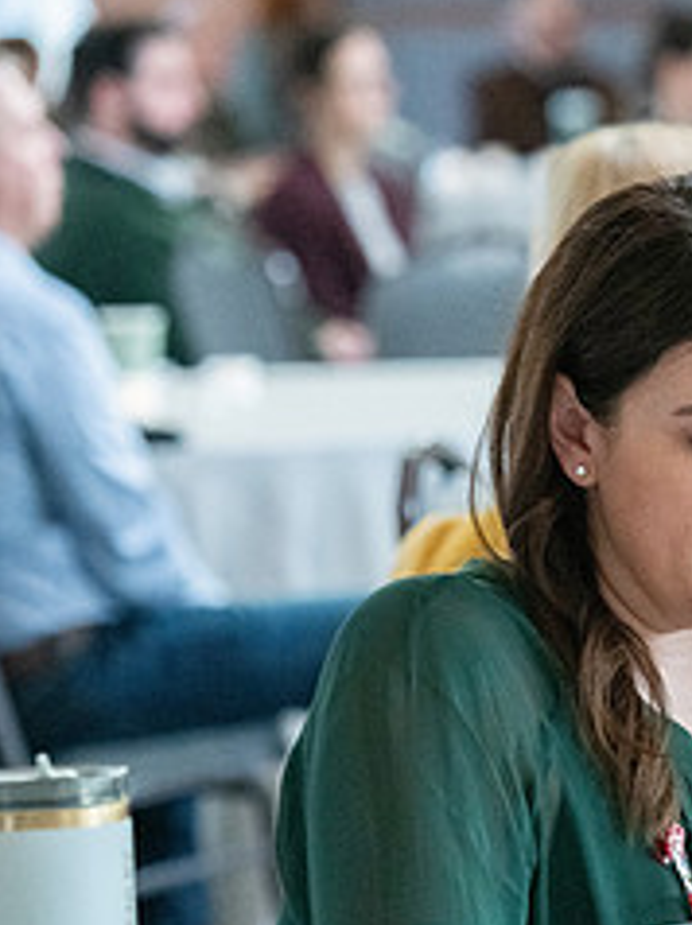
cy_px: 667
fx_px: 8465
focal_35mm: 317
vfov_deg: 6.3
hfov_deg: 4.7
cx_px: 999
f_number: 5
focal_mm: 135
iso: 2500
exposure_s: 1/200
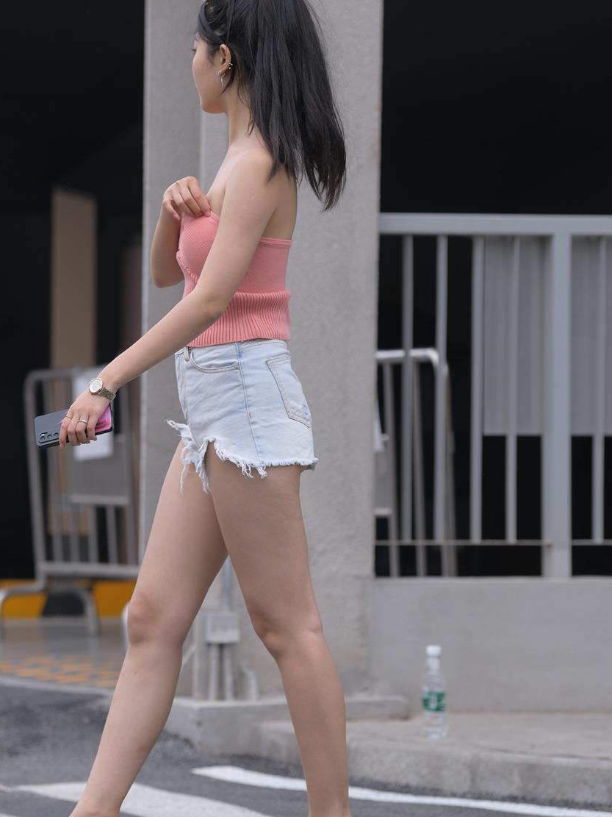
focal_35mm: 200
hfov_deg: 7.4
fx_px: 4715
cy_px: 383
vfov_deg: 9.9
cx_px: 236
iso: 200
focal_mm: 140
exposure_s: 1/1000
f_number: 4
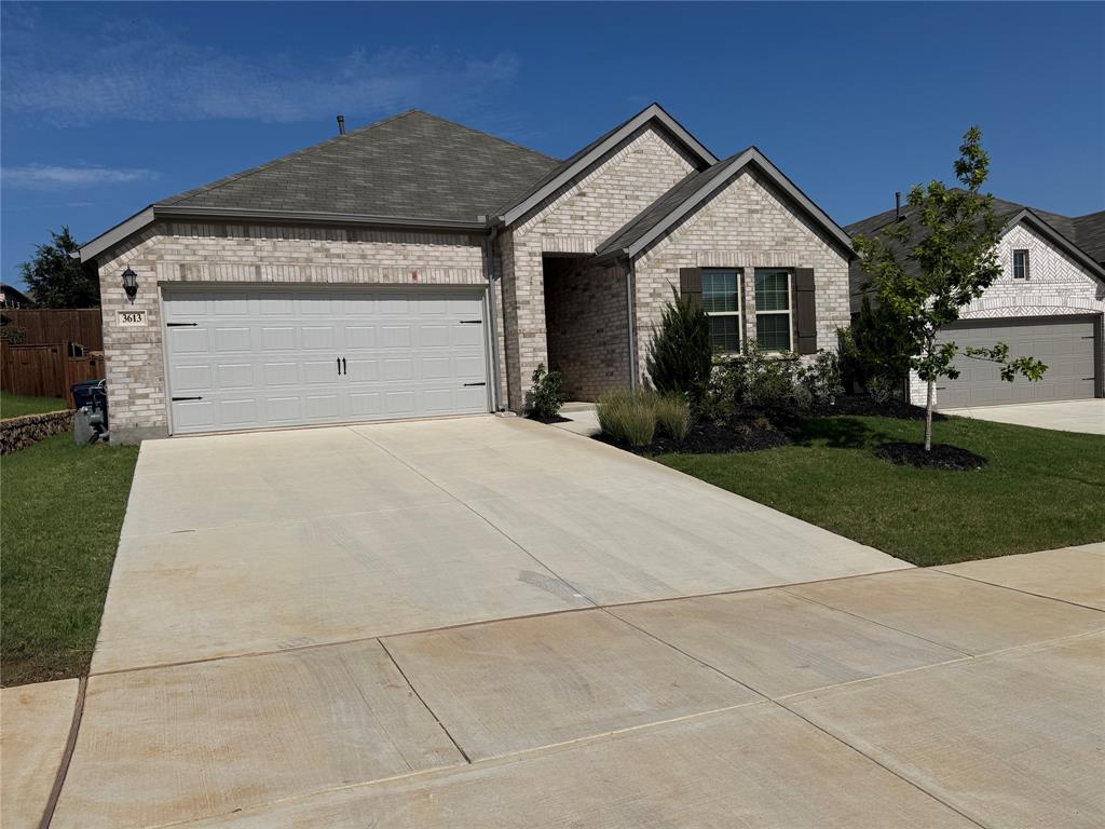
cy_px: 414
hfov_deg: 71.6
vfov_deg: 56.8
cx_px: 552
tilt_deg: -2.3
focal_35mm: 24
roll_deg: +2.3
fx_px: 766
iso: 64
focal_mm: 6.76
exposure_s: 1/12346
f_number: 1.78
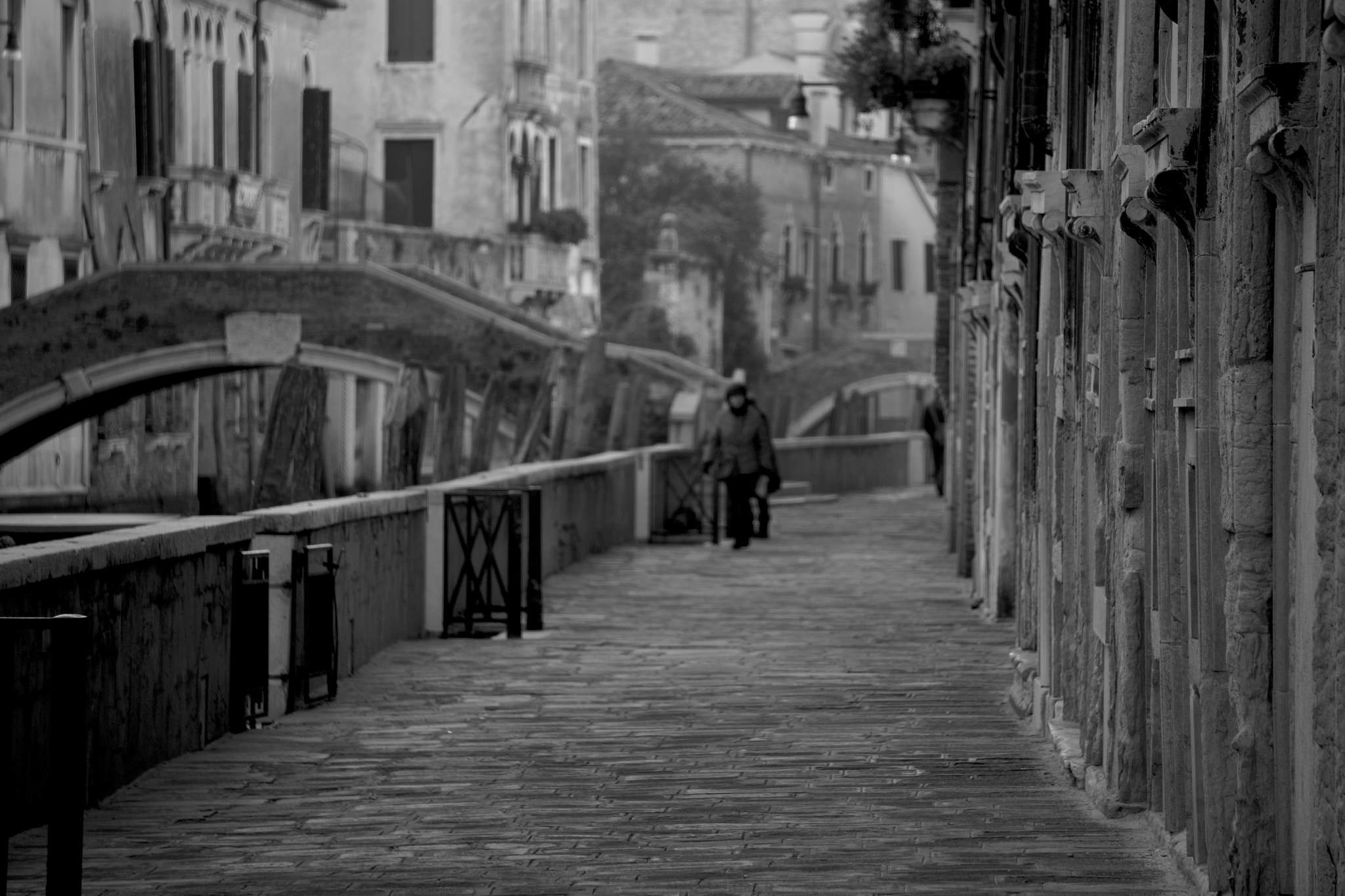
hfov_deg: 9.7
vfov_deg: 6.5
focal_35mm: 212
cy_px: 448
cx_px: 672
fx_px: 7901
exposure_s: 1/80
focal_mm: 141
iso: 100
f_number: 5.6
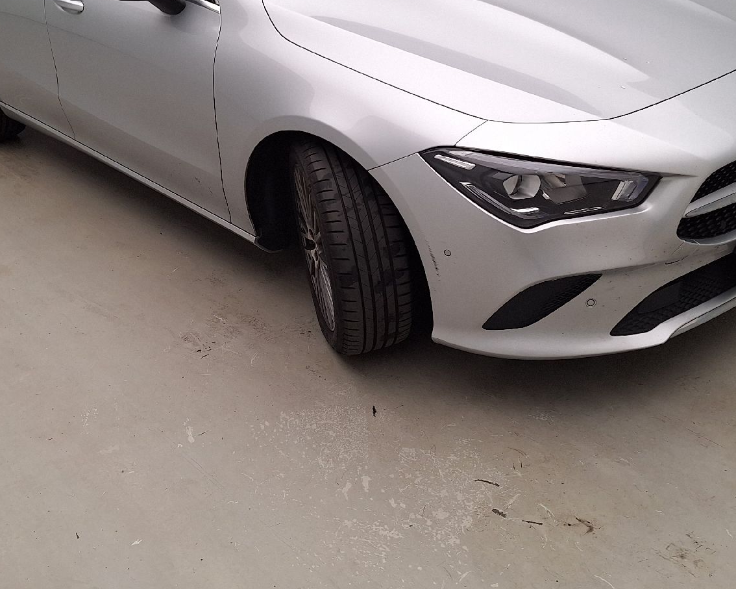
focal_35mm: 38
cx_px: 368
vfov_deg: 38.5
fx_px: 828
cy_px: 177
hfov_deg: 47.9
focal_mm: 5.54
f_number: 1.8
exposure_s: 1/122
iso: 40
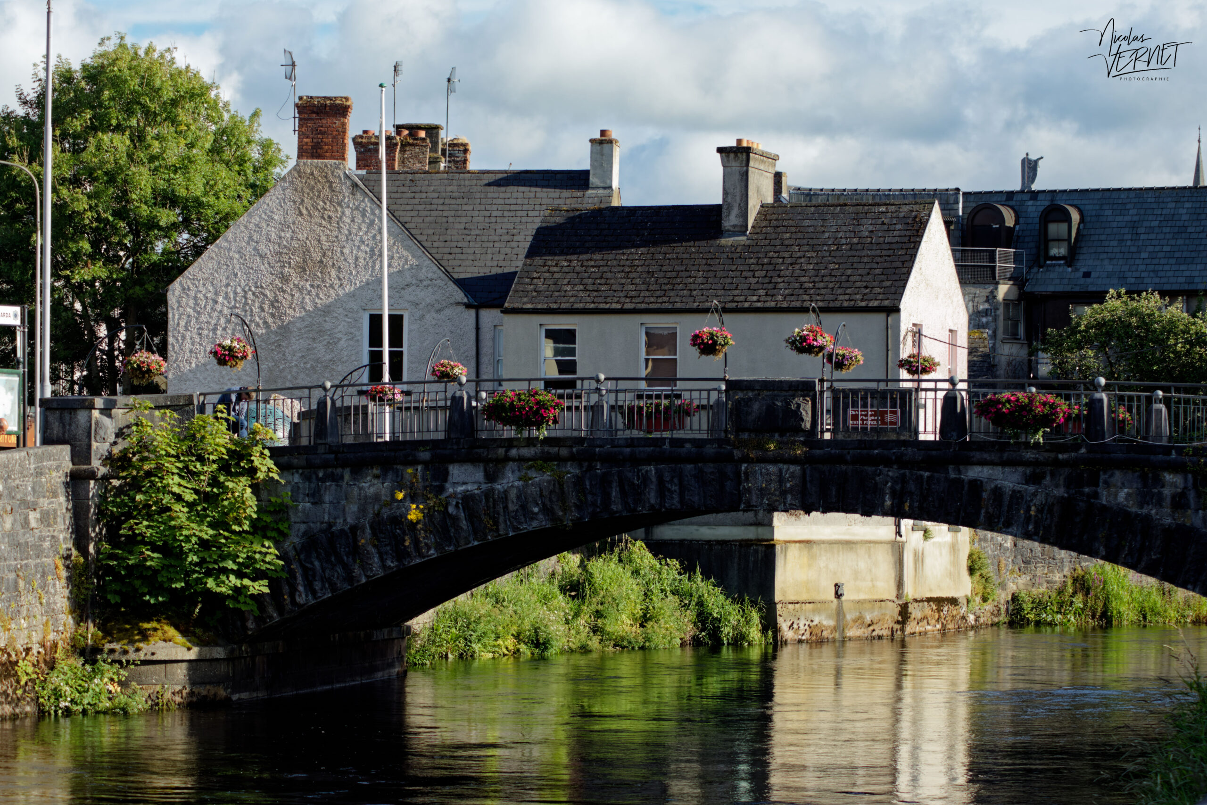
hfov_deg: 19.5
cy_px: 402
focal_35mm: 105
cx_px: 604
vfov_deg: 13.0
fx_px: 3520
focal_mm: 70
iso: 720
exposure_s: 1/1000
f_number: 8
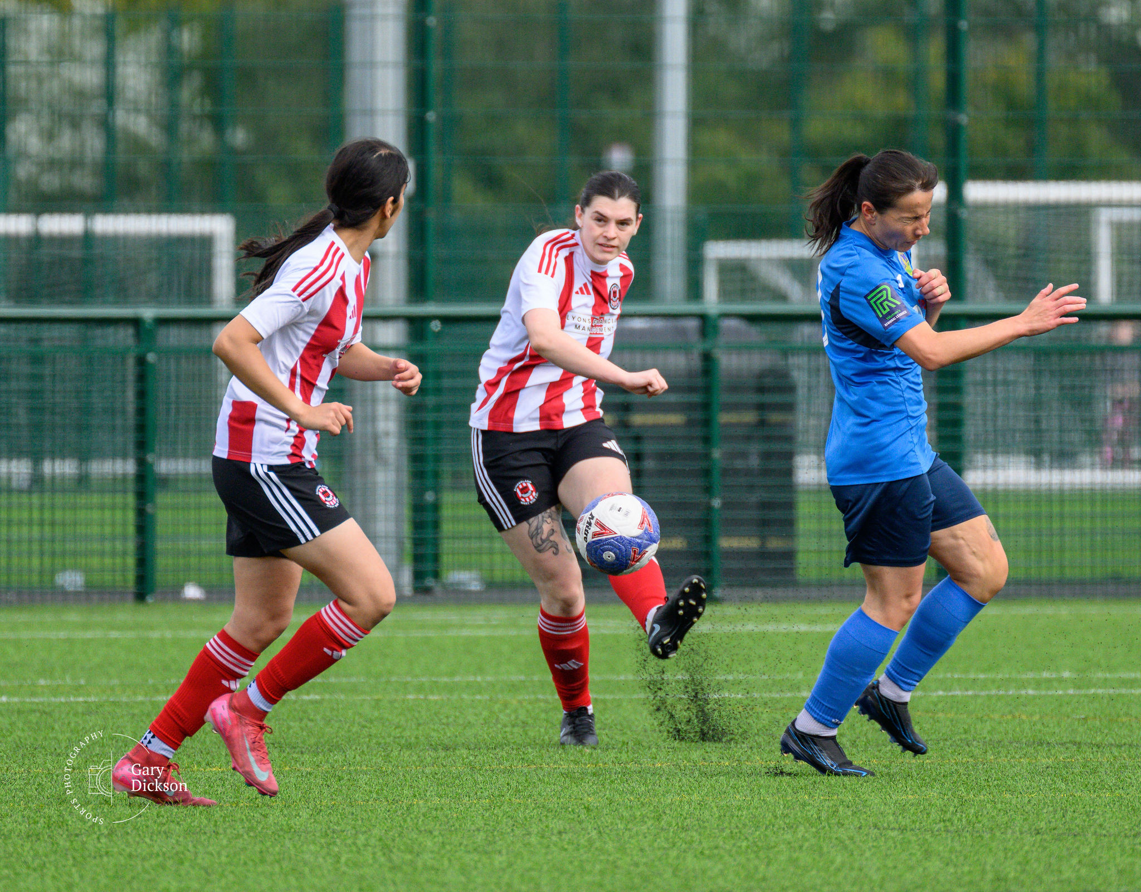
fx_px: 26548
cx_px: 579
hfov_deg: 2.5
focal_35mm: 793
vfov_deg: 1.9
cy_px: 370
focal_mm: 400
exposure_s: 1/2000
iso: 900
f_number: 5.6
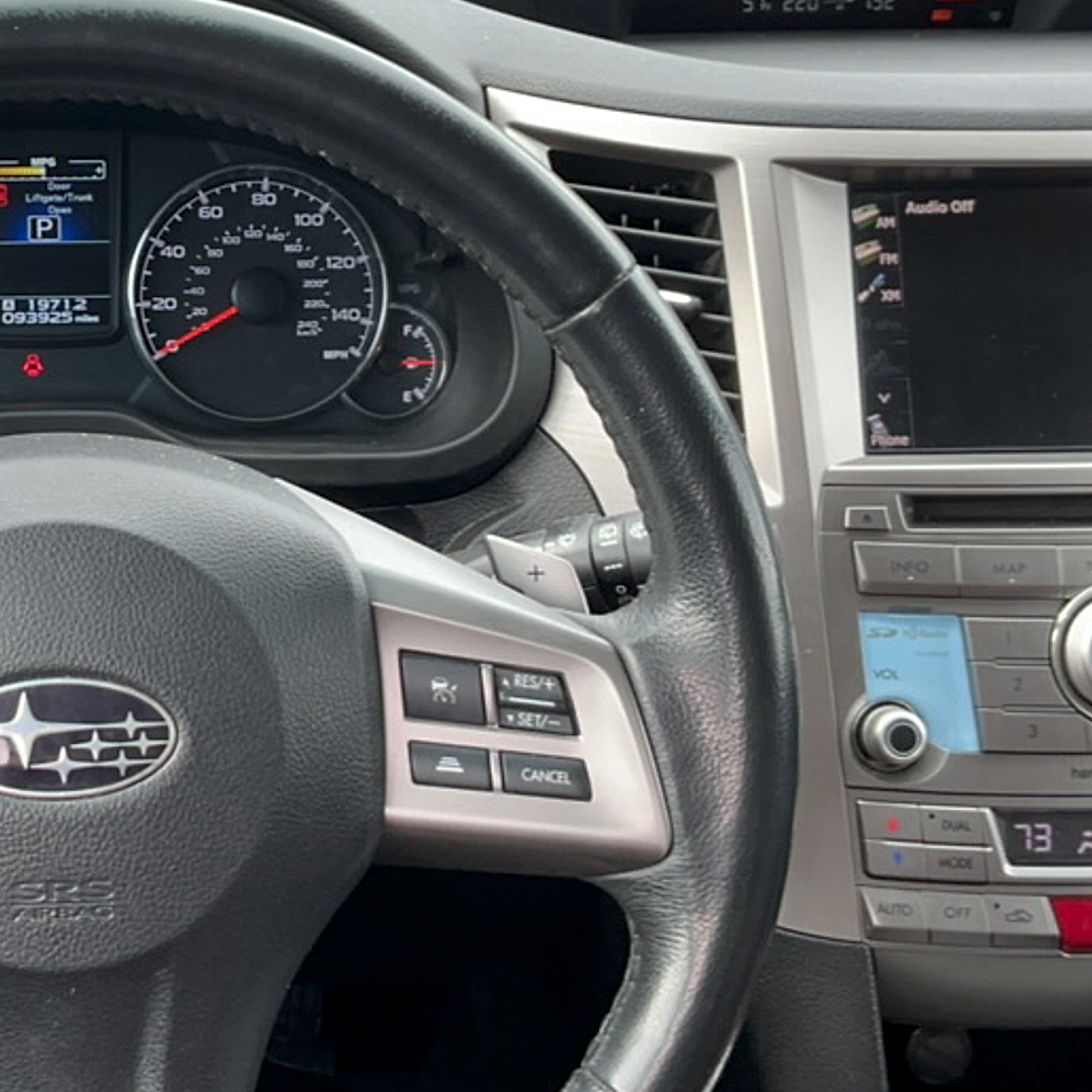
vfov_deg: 33.2
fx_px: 1820
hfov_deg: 31.8
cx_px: 108
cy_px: 399
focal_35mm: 51
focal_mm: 3
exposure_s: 1/60
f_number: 1.8
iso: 16
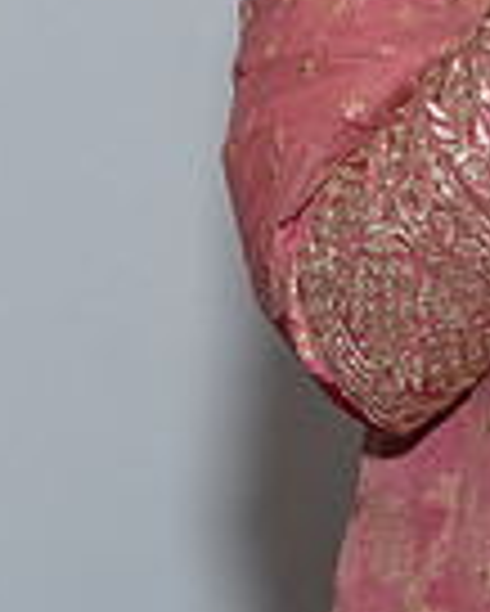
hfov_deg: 3.8
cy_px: -402
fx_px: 7279
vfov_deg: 4.8
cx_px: 754
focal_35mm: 402
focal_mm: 55
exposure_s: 1/250
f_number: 7.1
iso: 500
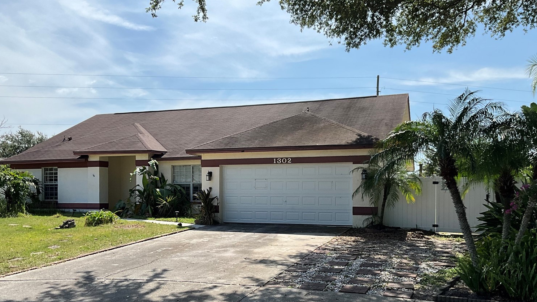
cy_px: 204
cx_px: 272
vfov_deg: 34.3
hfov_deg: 58.0
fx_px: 484
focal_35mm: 34
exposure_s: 1/2538
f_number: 1.8
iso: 25
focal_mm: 3
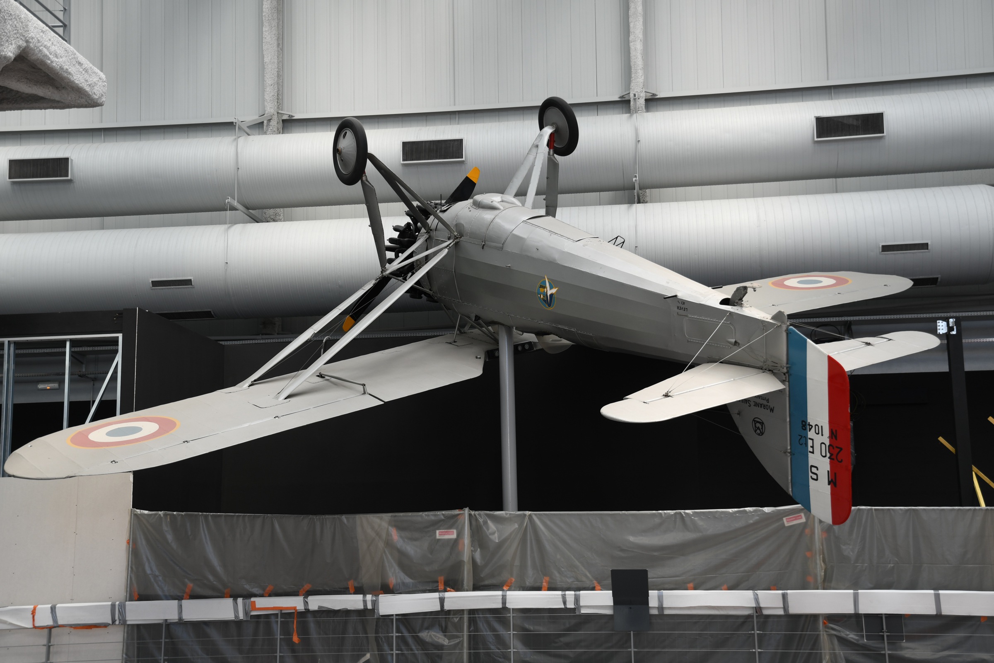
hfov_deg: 38.9
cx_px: 497
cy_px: 332
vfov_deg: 26.5
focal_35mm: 51
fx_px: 1408
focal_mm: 34
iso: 125
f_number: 4.5
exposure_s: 1/80
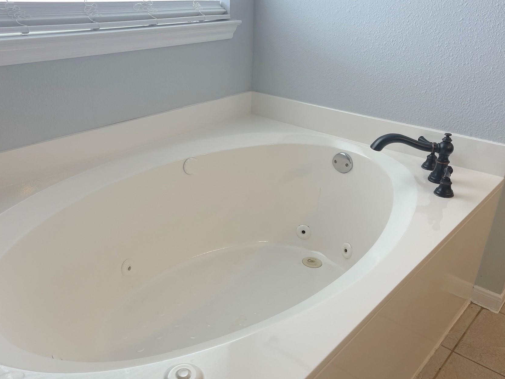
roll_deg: -0.9
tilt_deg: -24.2
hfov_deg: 56.7
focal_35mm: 32
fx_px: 467
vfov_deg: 44.2
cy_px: 183
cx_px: 230
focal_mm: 5.1
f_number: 1.6
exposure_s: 1/120
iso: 64
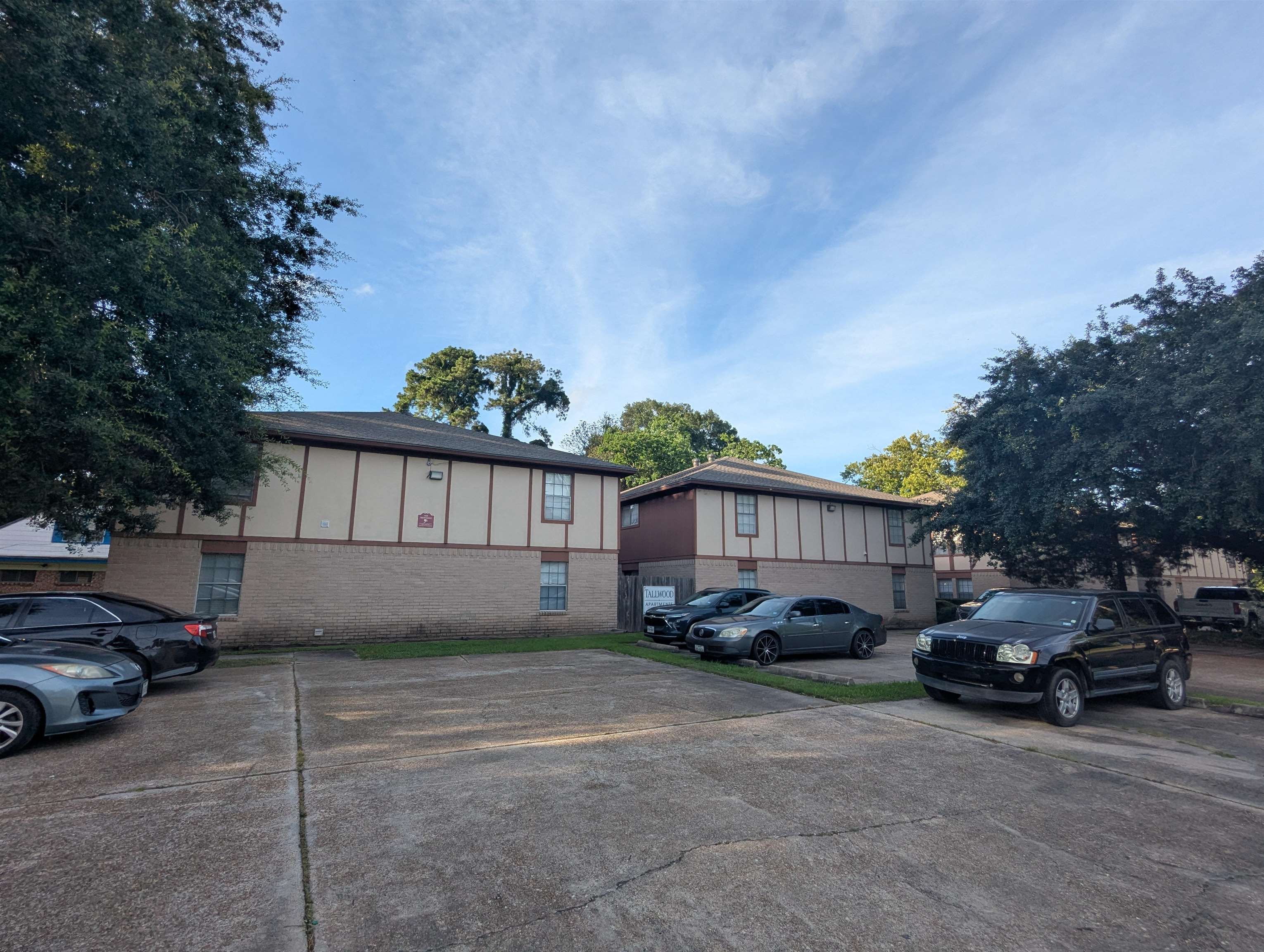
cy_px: 476
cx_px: 632
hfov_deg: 94.4
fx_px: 585
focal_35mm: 16
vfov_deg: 78.2
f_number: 2.2
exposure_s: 1/745
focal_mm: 2.35
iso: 57
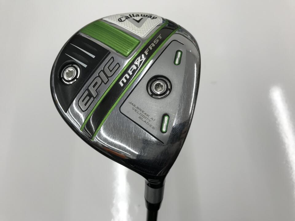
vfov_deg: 49.7
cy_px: 110
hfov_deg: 63.4
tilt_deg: -65.8
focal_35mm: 28
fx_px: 239
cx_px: 148
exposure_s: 1/120
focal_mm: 3.99
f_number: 1.8
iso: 40
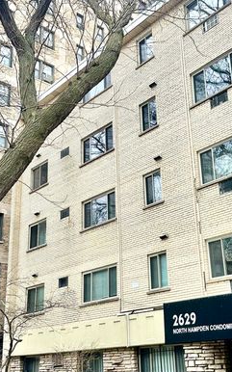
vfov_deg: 45.3
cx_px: 156
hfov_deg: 29.0
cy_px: 197
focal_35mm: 44
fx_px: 445
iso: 80
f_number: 1.78
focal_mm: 6.86
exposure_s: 1/299
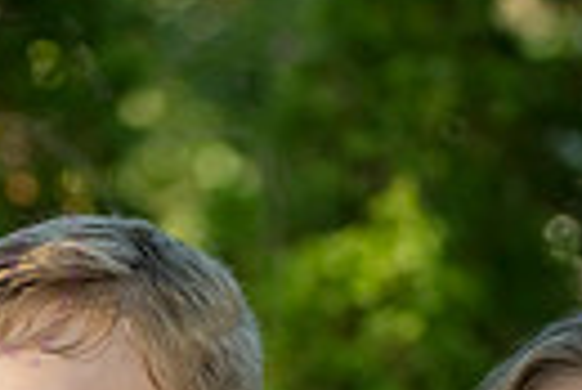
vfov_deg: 3.6
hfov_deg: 5.4
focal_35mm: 384
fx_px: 6215
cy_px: 836
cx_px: 13
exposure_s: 1/500
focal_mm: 86
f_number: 3.5
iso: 400
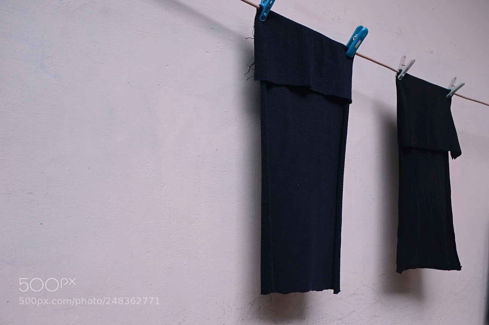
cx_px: 244
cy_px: 162
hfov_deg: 48.0
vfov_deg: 32.9
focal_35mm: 40
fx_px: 550
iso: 100
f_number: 8
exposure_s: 1/80
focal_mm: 27
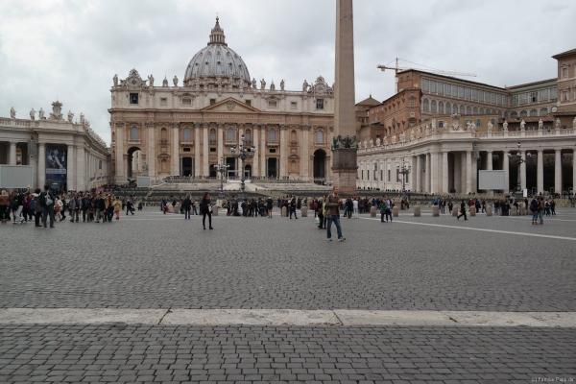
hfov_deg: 61.9
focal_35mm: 30
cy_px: 192
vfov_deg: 43.6
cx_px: 288
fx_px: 480
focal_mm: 20
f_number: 3.5
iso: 100
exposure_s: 1/180
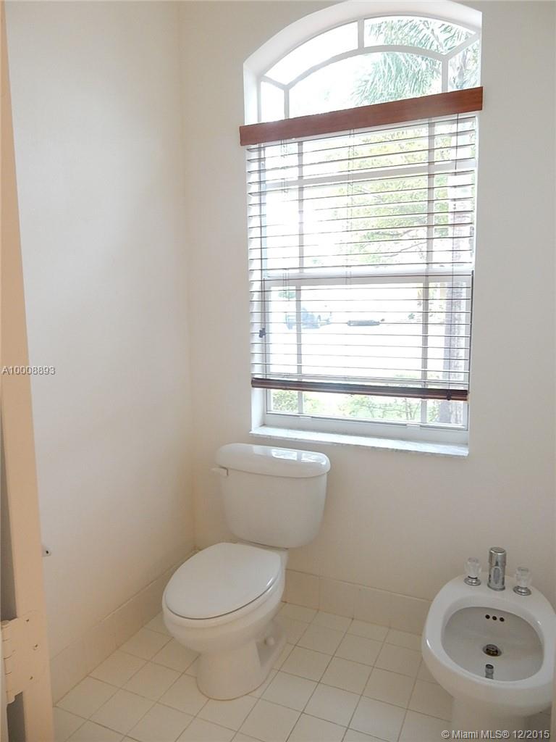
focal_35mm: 25
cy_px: 371
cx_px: 278
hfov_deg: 54.9
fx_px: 535
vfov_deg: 69.4
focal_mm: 4.5
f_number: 3.7
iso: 250
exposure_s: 1/30
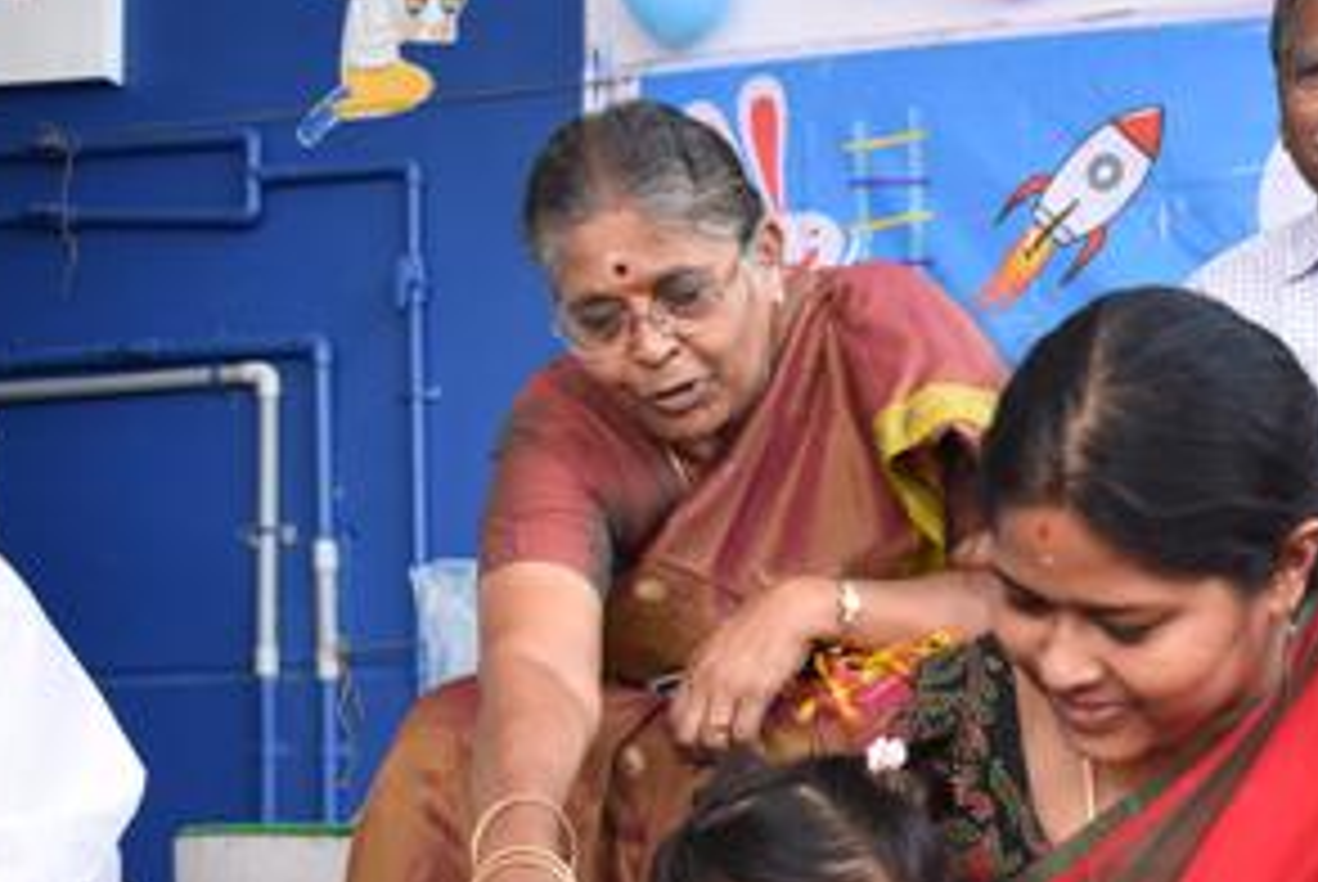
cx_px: 1305
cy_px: 794
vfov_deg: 18.7
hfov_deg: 26.6
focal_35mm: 72
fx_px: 2639
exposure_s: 1/180
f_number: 5.6
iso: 560
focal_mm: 22
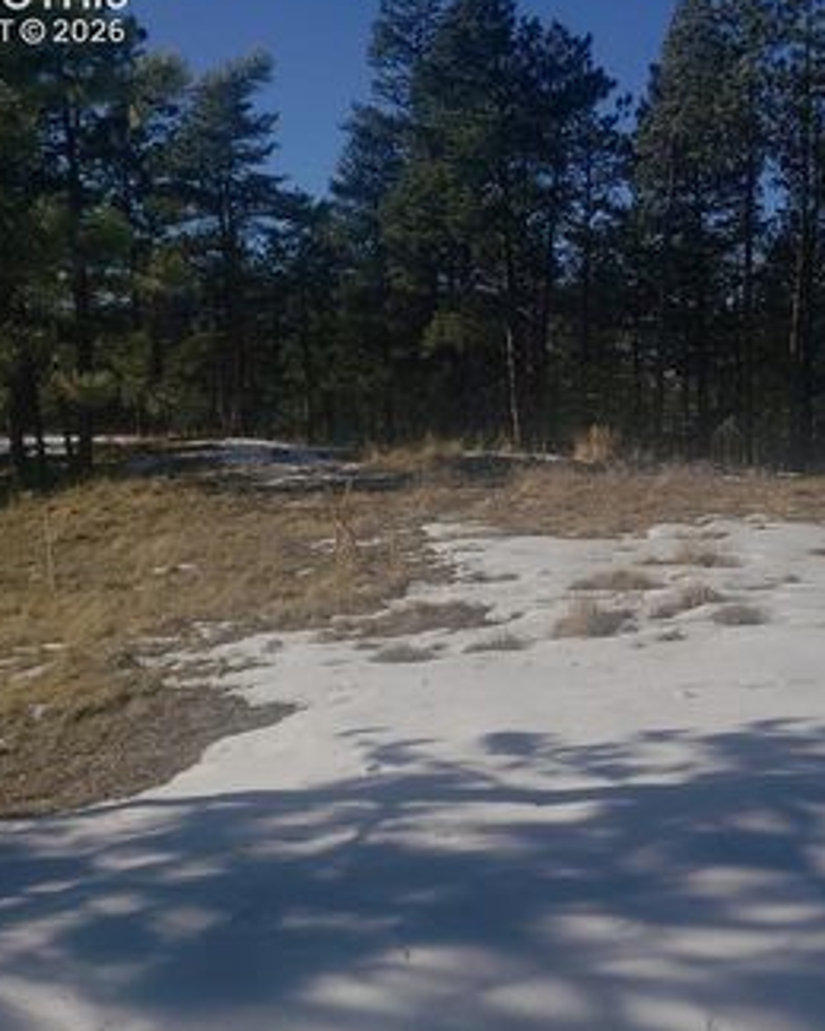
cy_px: 500
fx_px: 1190
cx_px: 619
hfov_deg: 37.3
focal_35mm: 39
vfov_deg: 46.8
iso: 52
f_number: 1.5
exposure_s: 1/13968
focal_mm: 4.3
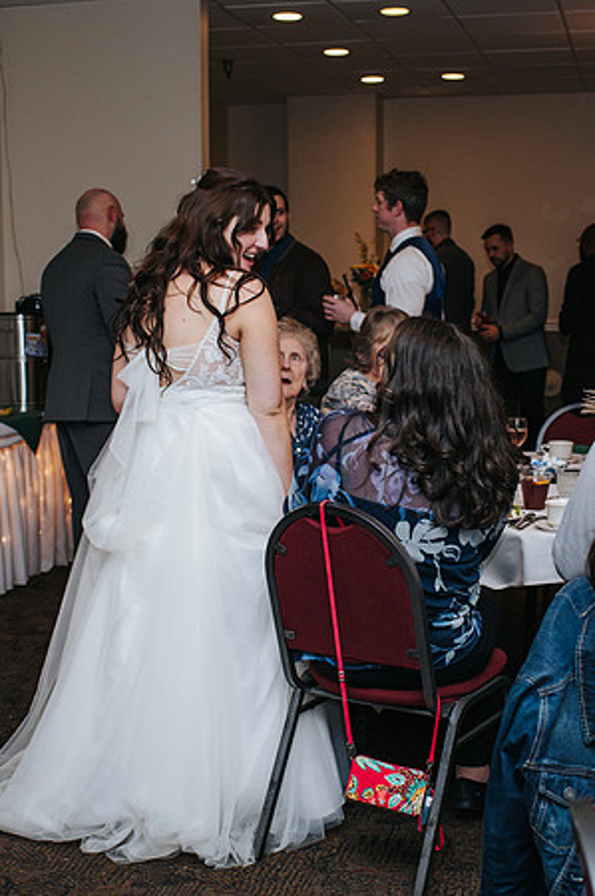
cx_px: 316
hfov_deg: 25.2
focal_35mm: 53
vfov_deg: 37.2
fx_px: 1329
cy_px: 448
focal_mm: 35
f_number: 3.2
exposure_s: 1/200
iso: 800
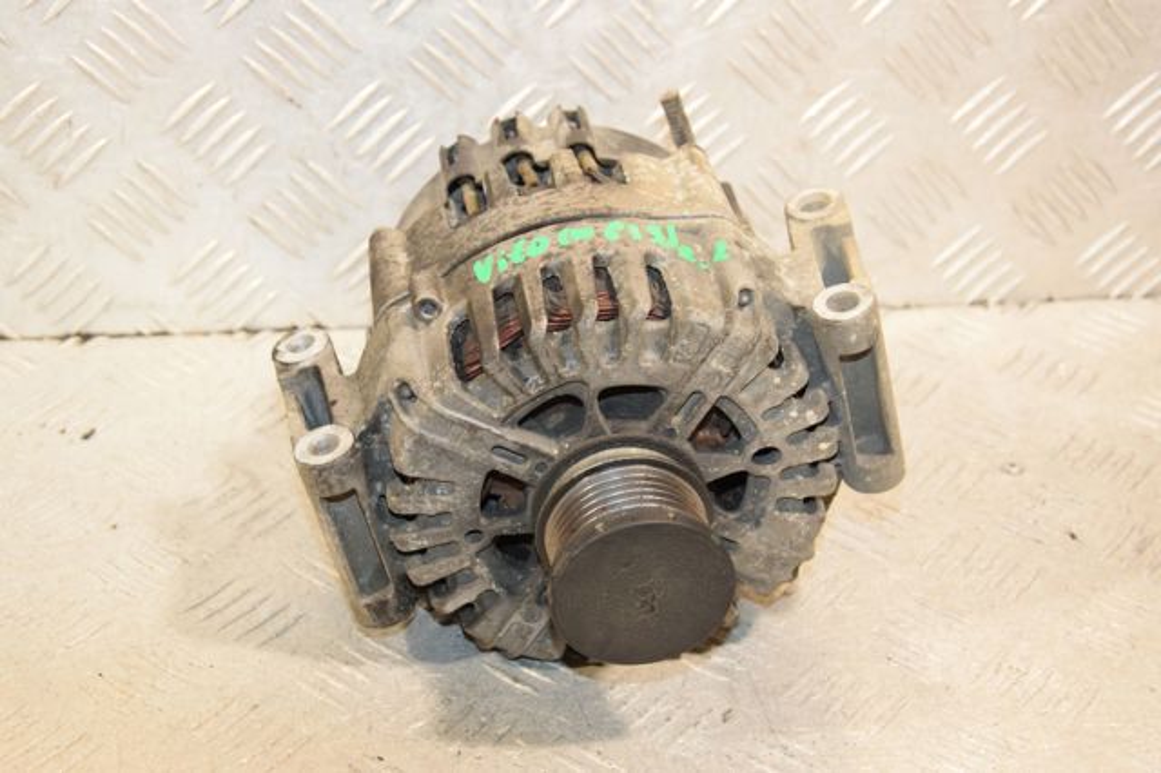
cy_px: 386
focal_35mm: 72
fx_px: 2321
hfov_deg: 28.1
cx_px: 580
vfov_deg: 18.9
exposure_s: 1/160
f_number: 5.6
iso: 1600
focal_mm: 48
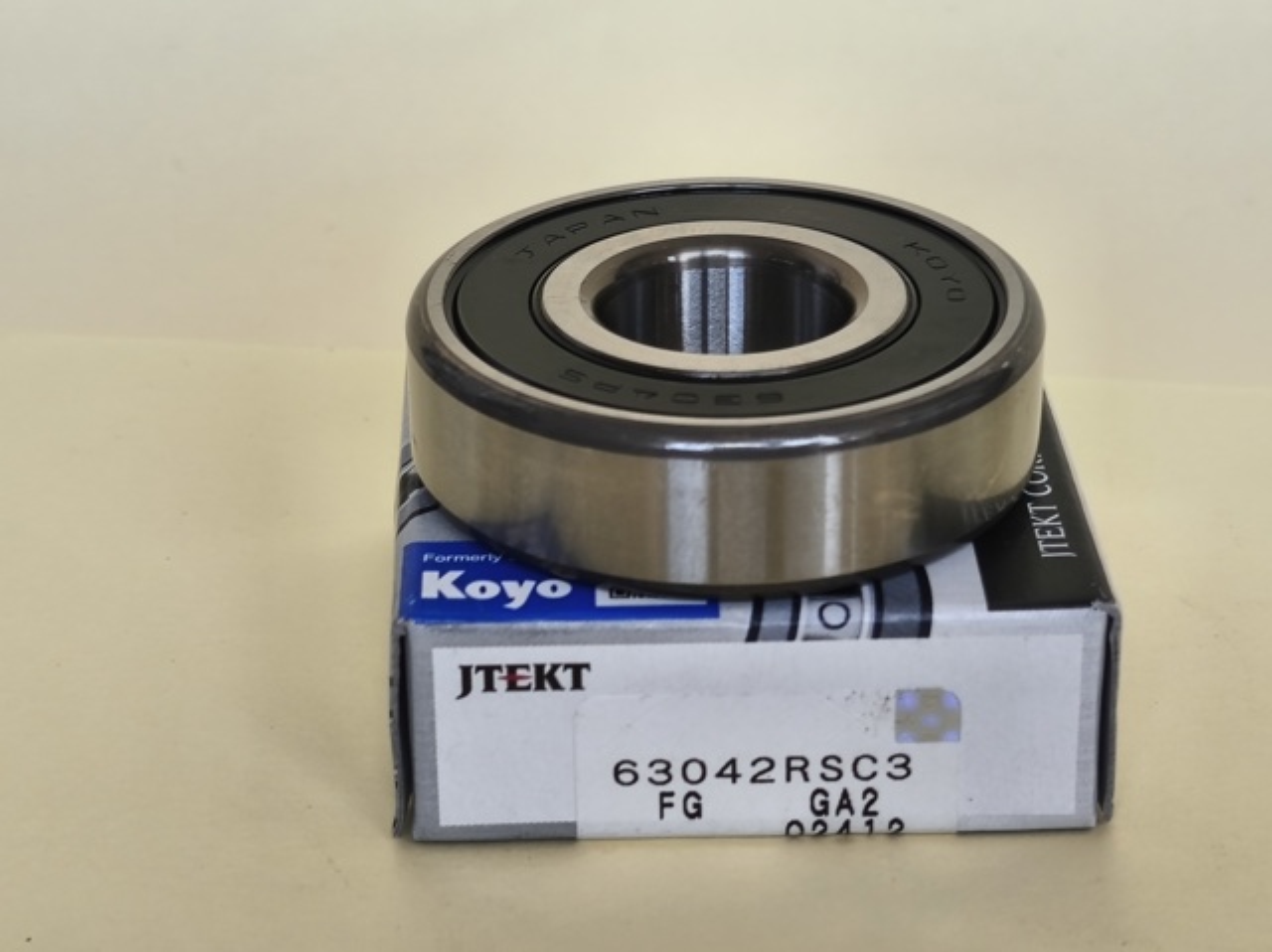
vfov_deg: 17.3
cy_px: 476
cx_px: 636
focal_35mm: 85
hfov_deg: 23.0
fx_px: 3121
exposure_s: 1/100
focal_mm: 6.18
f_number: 1.65
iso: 125
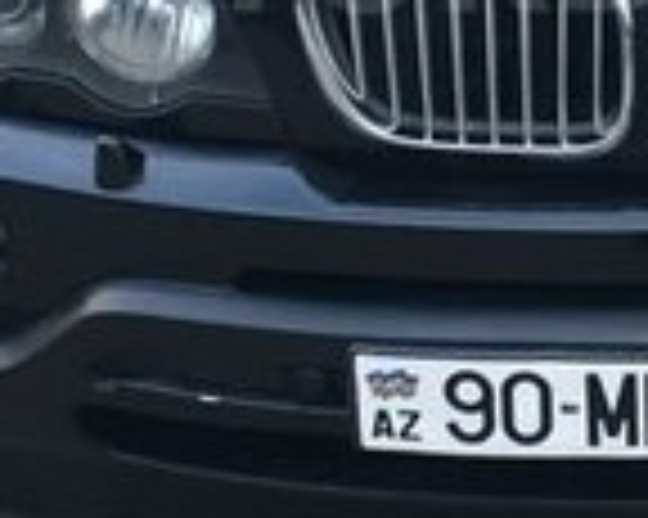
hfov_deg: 14.6
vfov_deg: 11.7
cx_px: 657
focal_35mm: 130
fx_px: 2491
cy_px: -56
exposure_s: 1/33
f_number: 2.2
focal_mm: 4.15
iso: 25
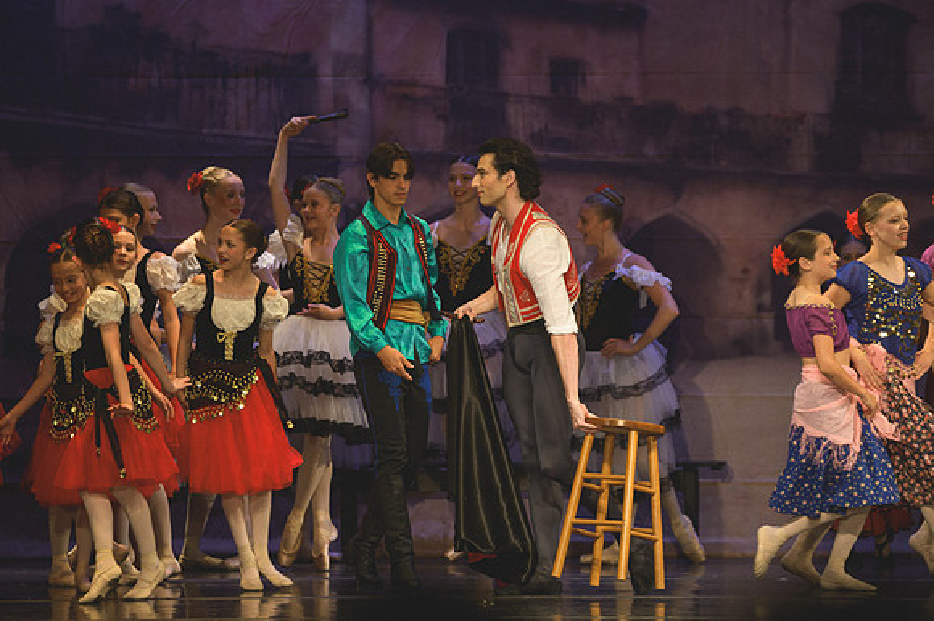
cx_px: 467
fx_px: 7779
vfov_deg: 4.6
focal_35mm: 300
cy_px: 310
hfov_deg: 6.9
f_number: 2.8
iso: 1400
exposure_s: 1/400
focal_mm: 200
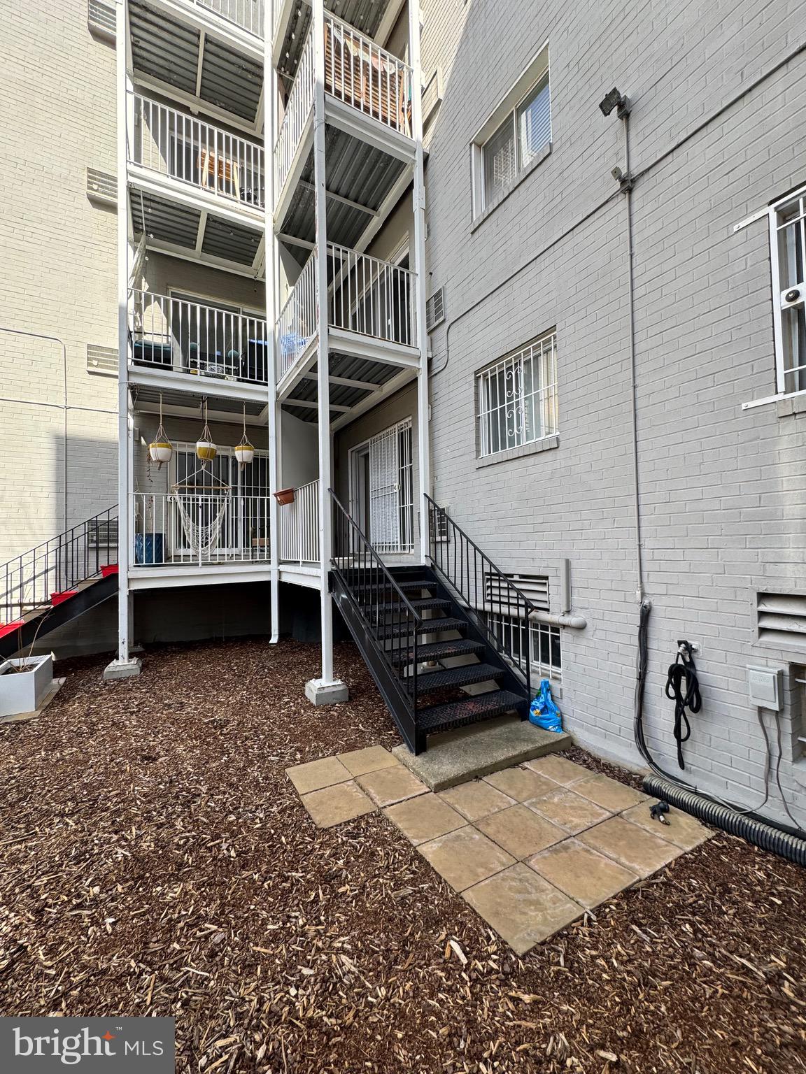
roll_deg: +2.2
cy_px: 537
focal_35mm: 14
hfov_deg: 85.7
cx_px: 403
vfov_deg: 102.1
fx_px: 435
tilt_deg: +0.9
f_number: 2.2
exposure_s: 1/244
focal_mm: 2.22
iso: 40
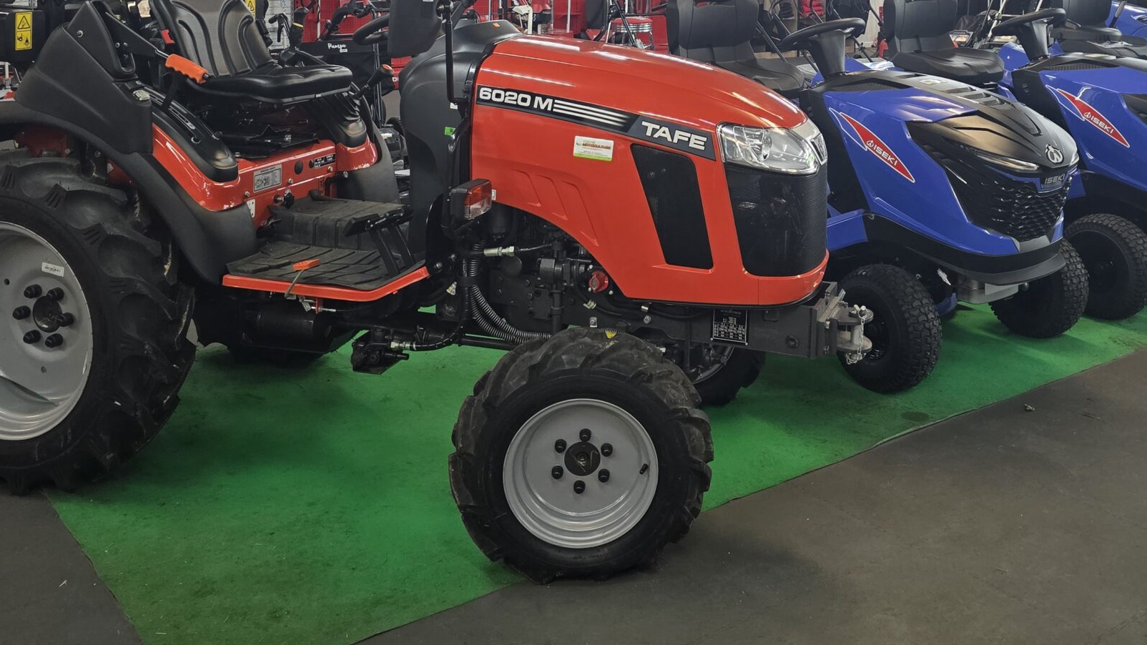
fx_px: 1216
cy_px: 16
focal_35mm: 40
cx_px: 734
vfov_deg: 28.1
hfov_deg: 49.9
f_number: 1.7
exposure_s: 1/100
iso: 160
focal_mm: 6.3
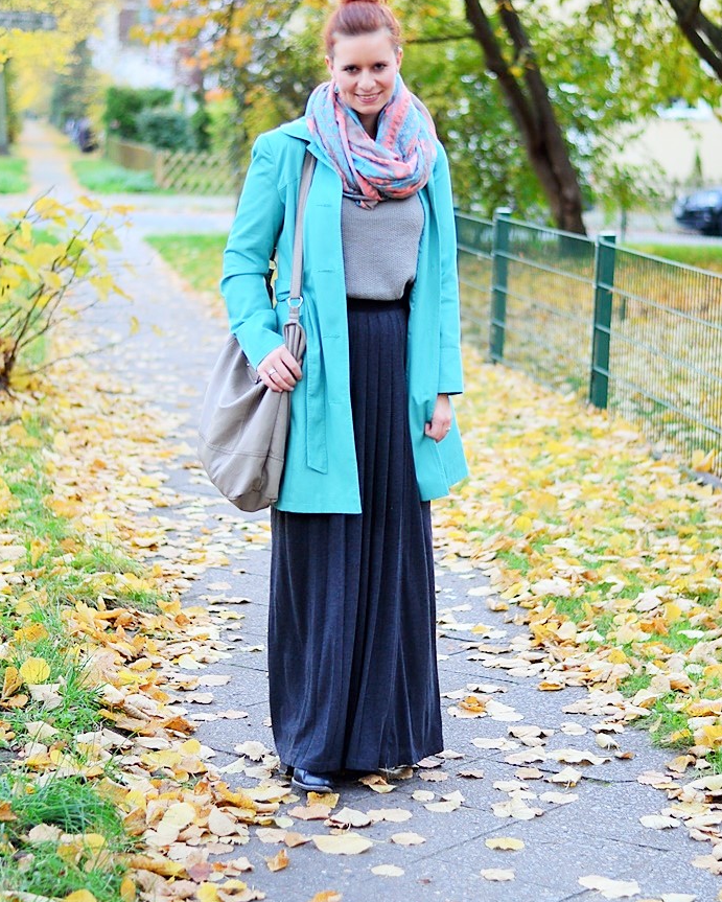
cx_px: 359
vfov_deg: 22.2
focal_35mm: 86
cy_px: 409
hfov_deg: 17.9
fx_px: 2296
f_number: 1.8
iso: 400
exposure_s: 1/80
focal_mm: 50
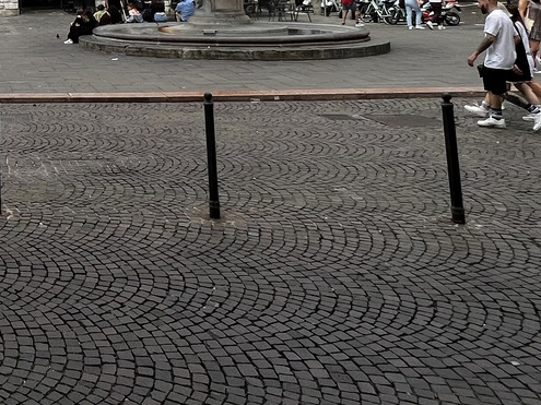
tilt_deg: +4.0
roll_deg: +1.5
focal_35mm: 42
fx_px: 656
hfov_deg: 34.8
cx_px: -120
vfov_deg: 30.1
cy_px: -60
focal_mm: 1.57
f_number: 1.8
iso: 32
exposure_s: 1/1325
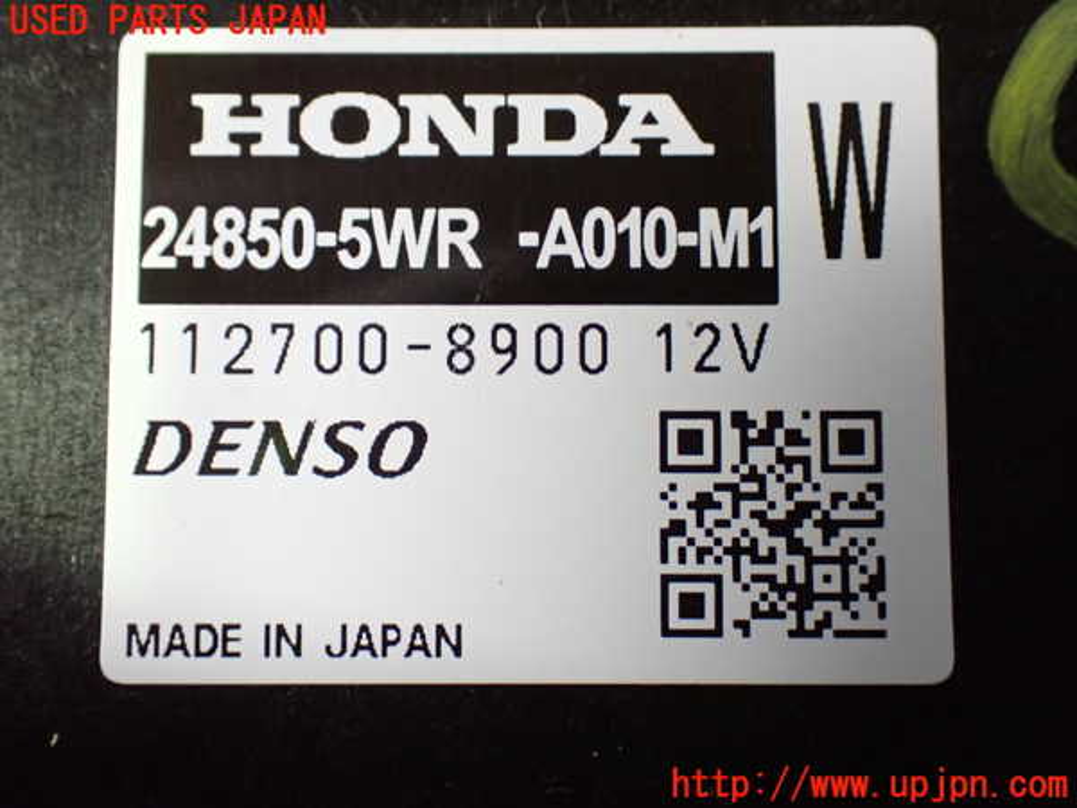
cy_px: 404
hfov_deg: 40.4
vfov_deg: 30.9
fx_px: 1462
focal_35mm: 47
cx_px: 538
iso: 1250
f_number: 3.1
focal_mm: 8.4
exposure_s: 1/50
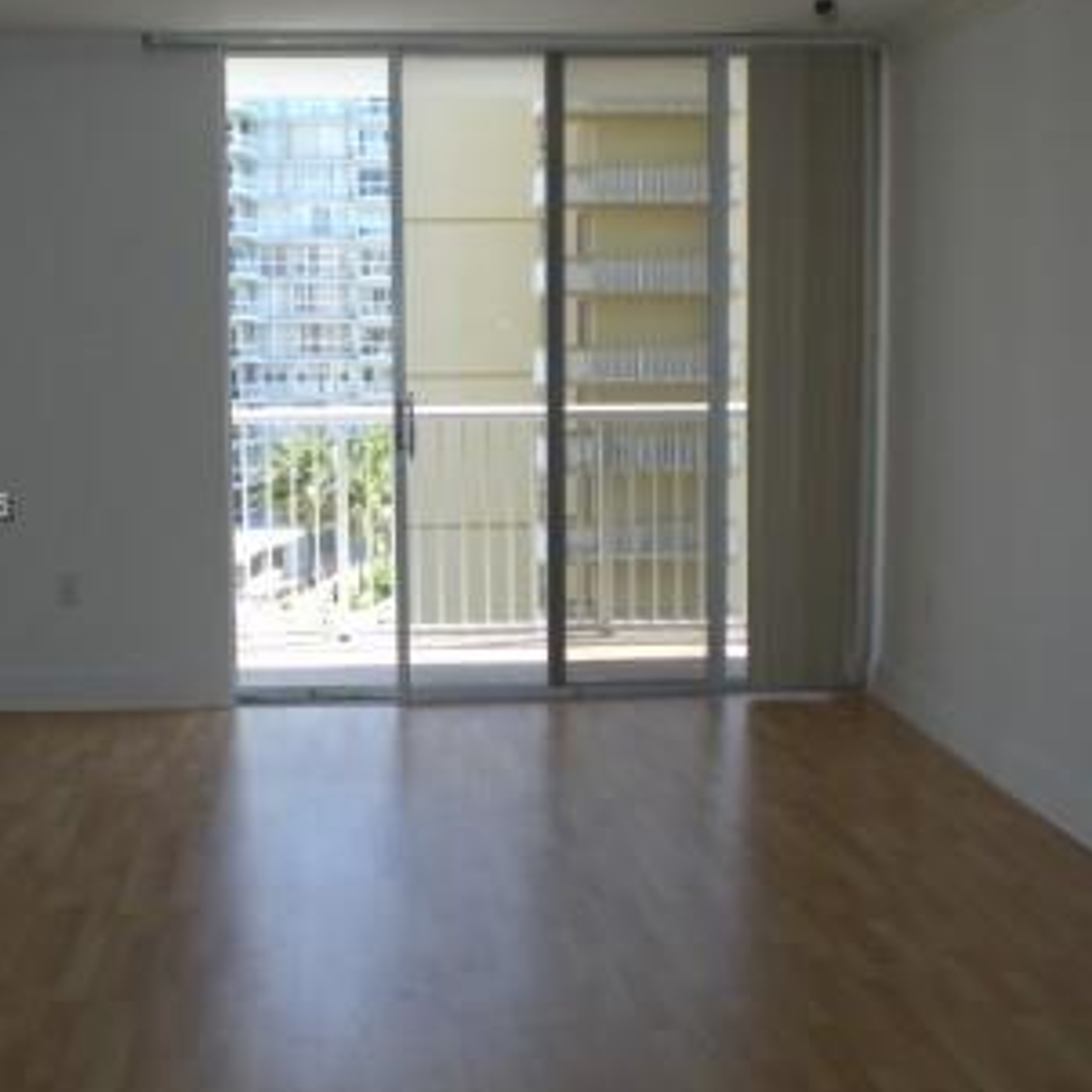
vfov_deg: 34.0
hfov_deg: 34.0
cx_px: 461
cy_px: 508
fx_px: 1785
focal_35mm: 50
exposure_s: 1/200
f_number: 3.1
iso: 50
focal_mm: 6.3
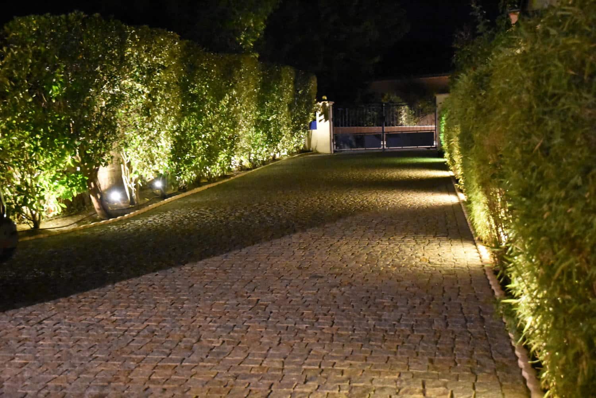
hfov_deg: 43.6
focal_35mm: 45
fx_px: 745
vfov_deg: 29.9
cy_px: 199
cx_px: 298
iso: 16000
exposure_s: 1/10
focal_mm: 30
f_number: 3.5
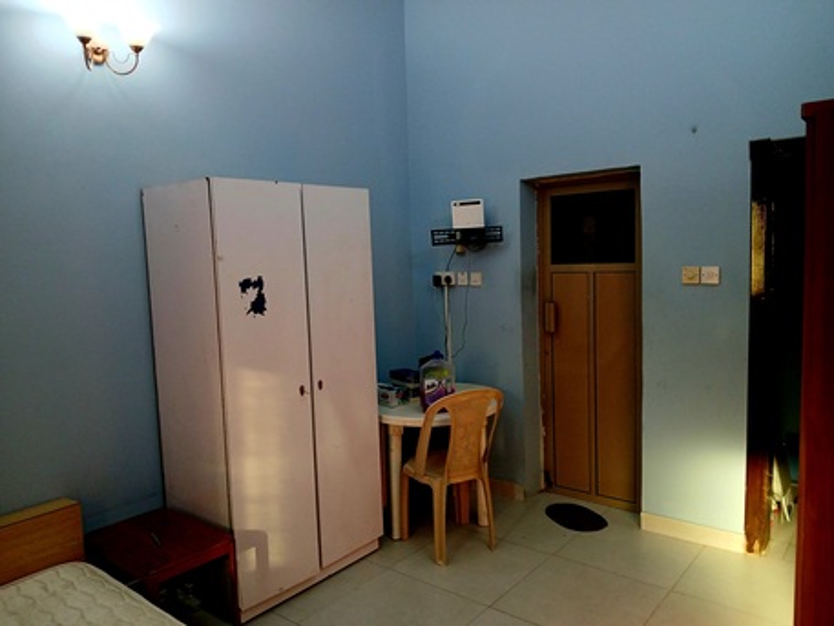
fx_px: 627
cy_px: 313
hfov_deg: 67.3
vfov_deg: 53.1
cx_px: 417
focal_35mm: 26
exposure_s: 1/50.3
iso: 200
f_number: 1.8
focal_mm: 3.98
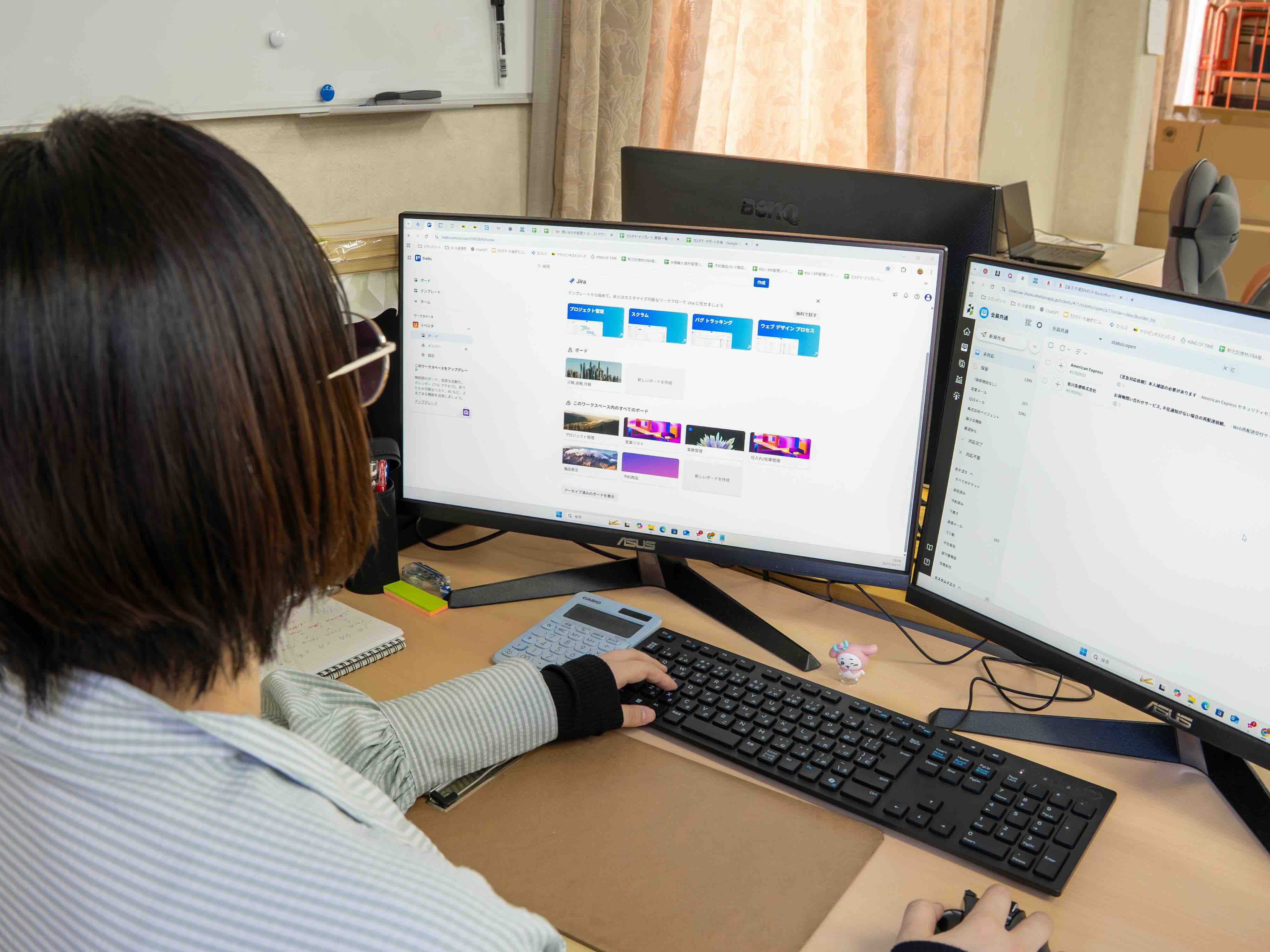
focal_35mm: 30
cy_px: 473
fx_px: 1101
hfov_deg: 59.8
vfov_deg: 46.8
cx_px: 574
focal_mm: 18
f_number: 5.6
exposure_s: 1/50
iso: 500
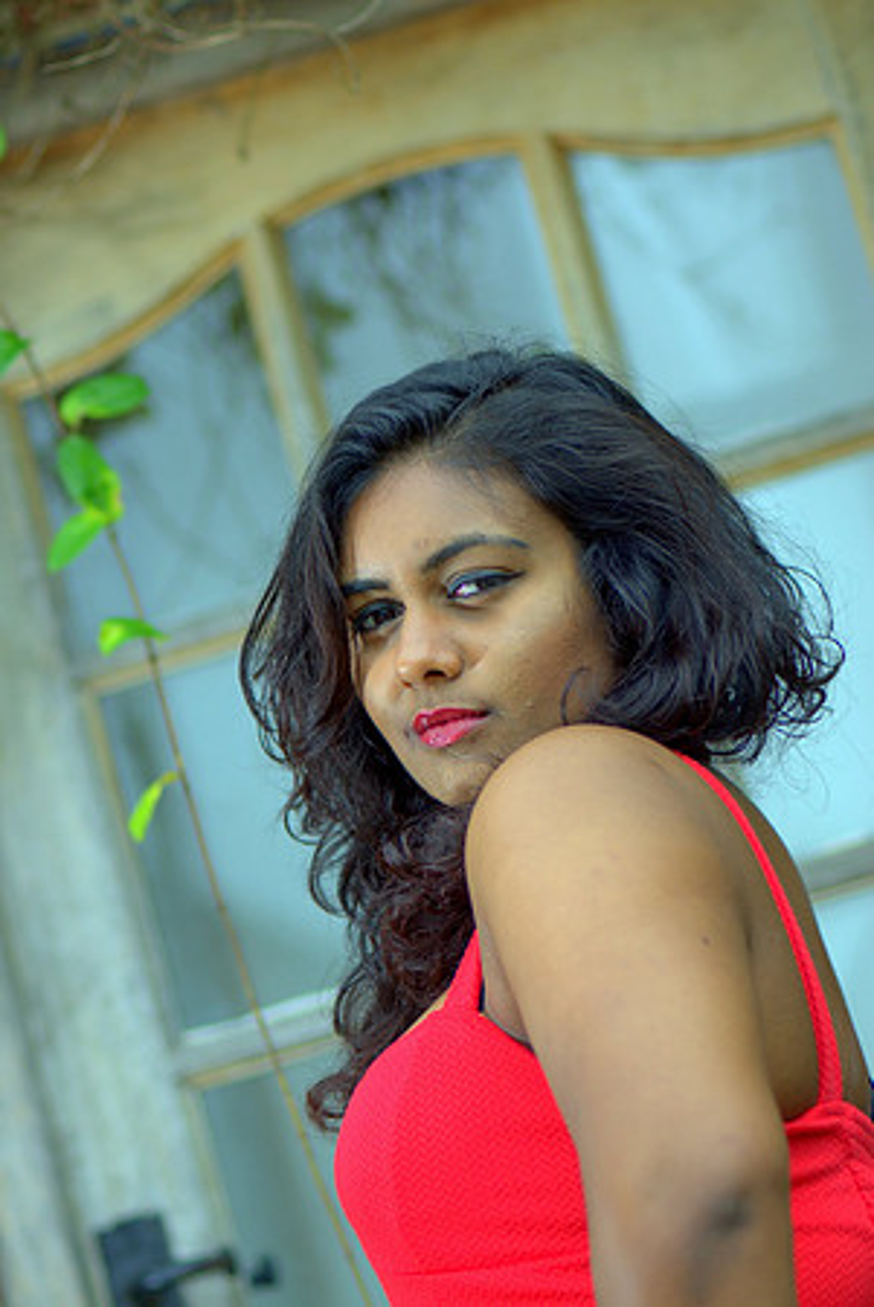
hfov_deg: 9.2
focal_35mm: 150
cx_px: 437
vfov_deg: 13.7
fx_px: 5450
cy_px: 654
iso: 100
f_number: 2.8
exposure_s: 1/250
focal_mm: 100
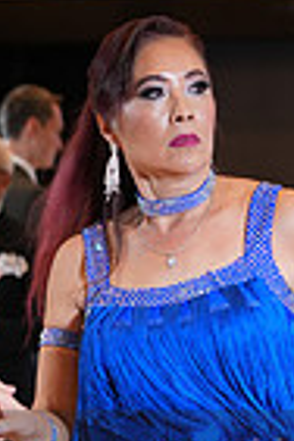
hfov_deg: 3.9
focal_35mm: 355
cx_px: 14
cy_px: 516
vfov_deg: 5.8
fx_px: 4348
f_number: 4
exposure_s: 1/200
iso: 1000
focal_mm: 86
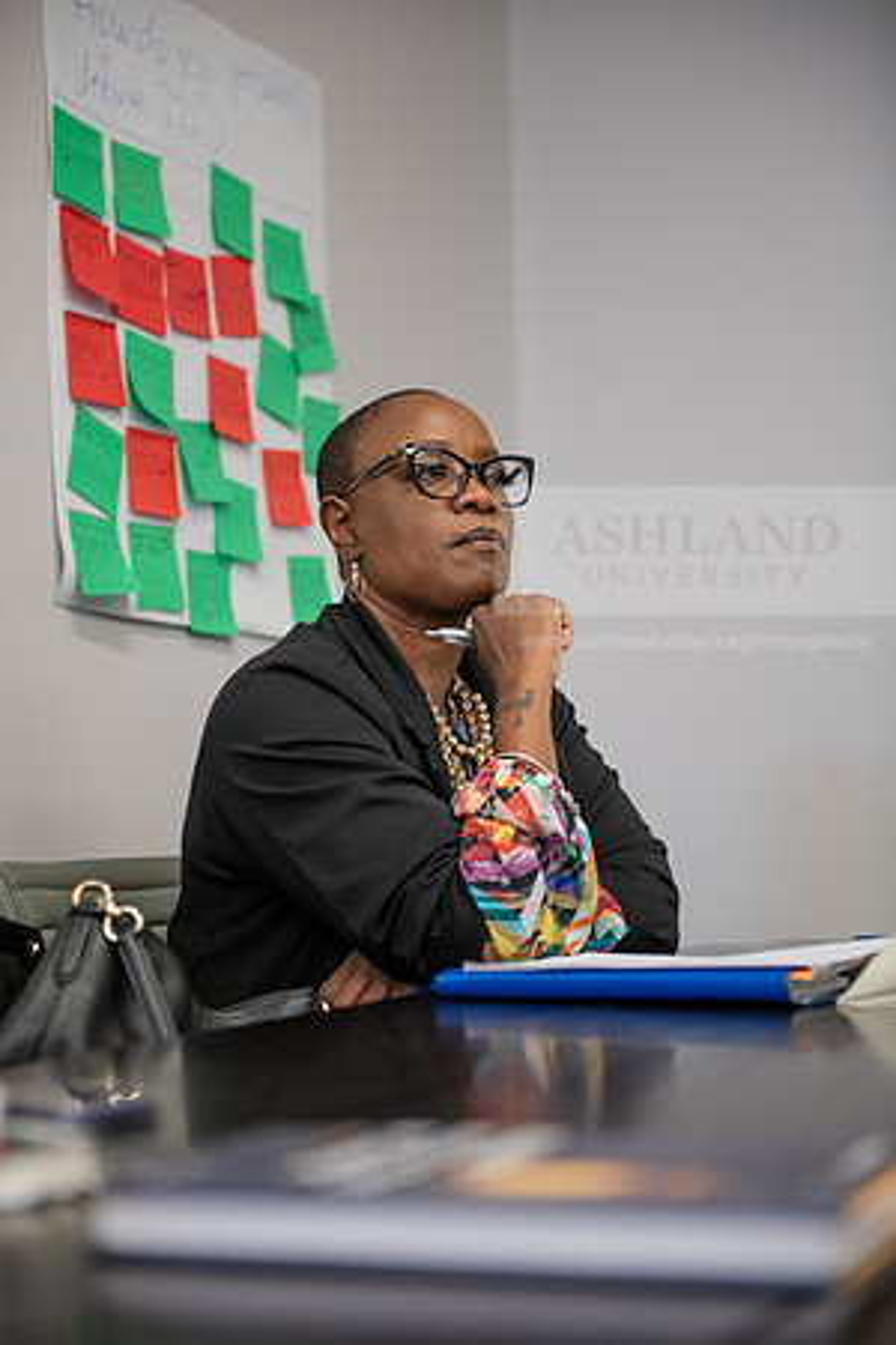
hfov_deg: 21.9
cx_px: 448
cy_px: 672
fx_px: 2314
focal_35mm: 62
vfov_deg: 32.4
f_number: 2.8
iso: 1250
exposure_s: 1/200
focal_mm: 62
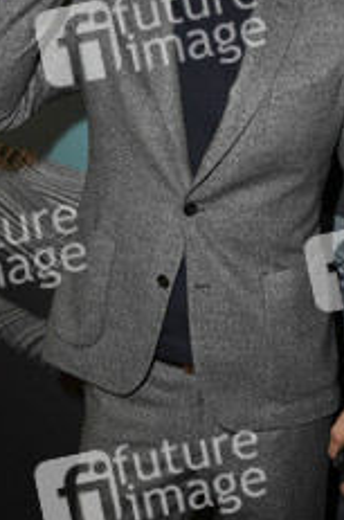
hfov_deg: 22.8
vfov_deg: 33.5
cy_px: 146
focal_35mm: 59
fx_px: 849
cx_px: 216
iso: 2000
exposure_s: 1/125
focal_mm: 34
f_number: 6.3
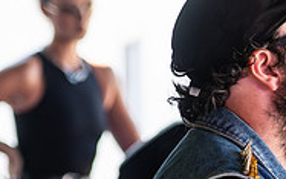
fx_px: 3142
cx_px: 268
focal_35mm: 403
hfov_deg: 5.2
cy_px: 150
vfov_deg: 3.3
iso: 500
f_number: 2.8
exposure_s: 1/500
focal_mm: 82
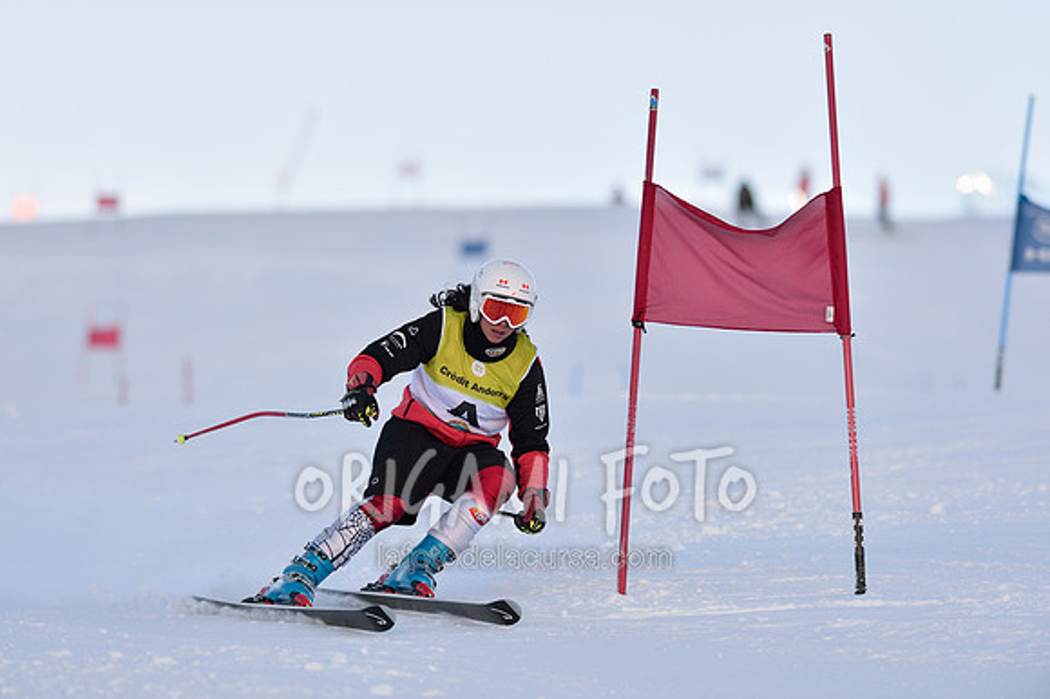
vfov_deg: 4.6
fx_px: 8745
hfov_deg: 6.9
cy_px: 350
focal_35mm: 300
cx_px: 525
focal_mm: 300
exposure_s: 1/1250
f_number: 4.5
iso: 100
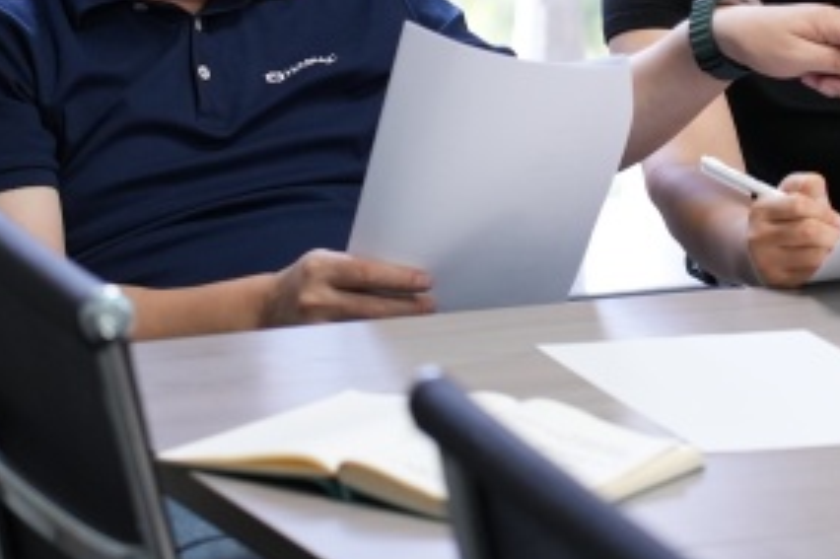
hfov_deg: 9.7
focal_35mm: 211
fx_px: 4920
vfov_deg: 6.4
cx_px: 692
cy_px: -194
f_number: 2.8
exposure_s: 1/320
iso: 1600
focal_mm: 75
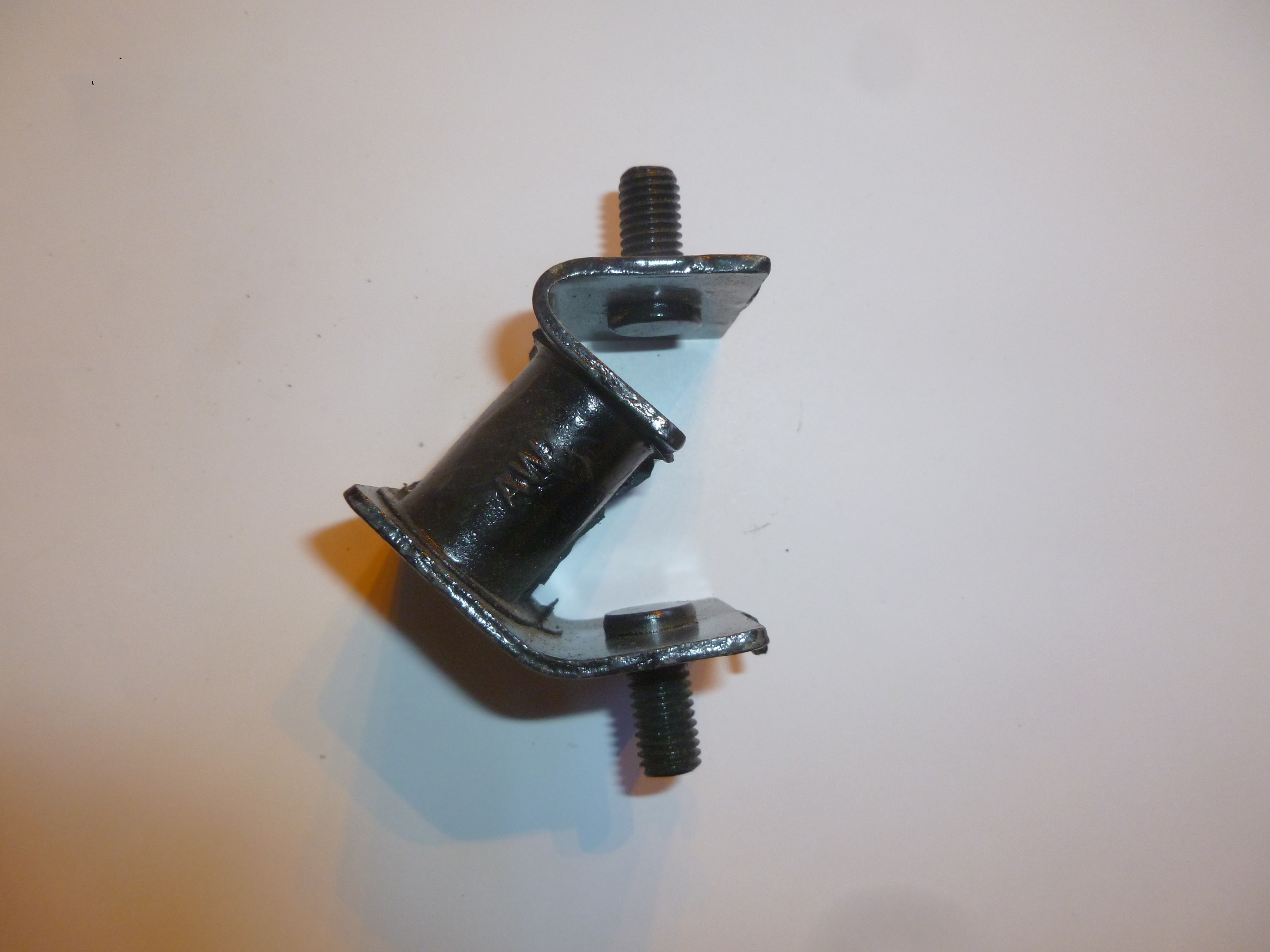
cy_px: 476
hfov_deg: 63.4
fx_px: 1027
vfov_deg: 49.7
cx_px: 635
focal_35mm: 28
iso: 160
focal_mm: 5
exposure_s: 1/30
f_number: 3.3
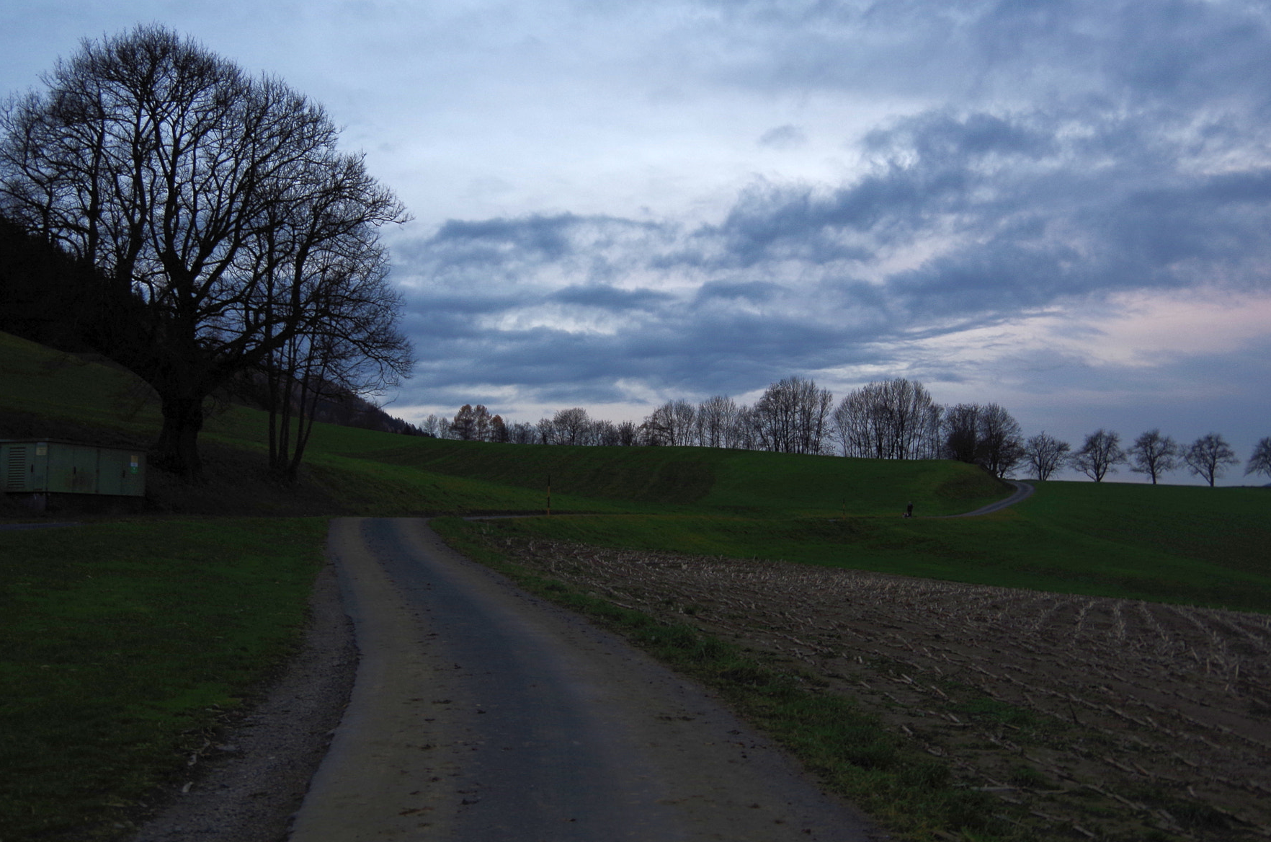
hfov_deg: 53.2
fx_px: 1268
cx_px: 604
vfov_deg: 36.7
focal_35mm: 36
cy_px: 384
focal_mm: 21
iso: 200
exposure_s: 1/60
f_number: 4.5
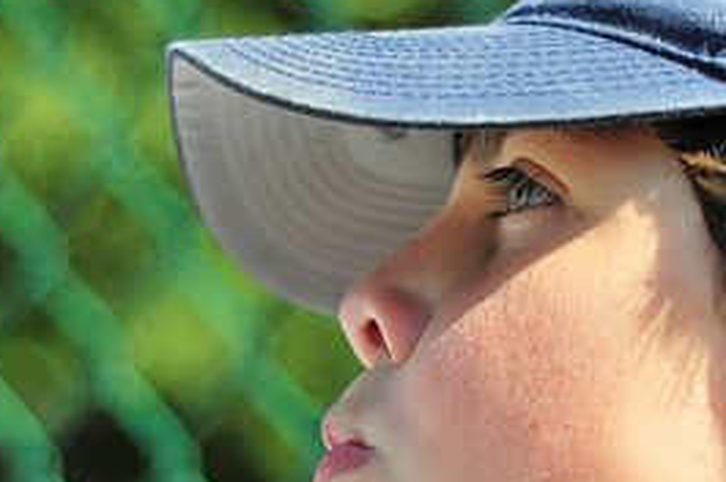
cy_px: 404
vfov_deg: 8.3
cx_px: 403
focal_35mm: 164
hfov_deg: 12.5
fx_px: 3303
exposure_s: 1/2000
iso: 200
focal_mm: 50
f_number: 2
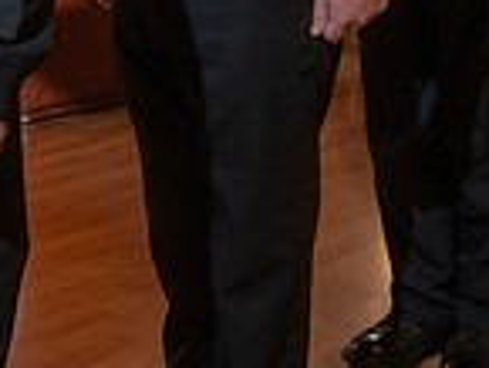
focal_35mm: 92
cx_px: -111
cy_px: -115
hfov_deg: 19.9
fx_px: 1301
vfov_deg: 15.3
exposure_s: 1/200
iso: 500
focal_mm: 24
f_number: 4
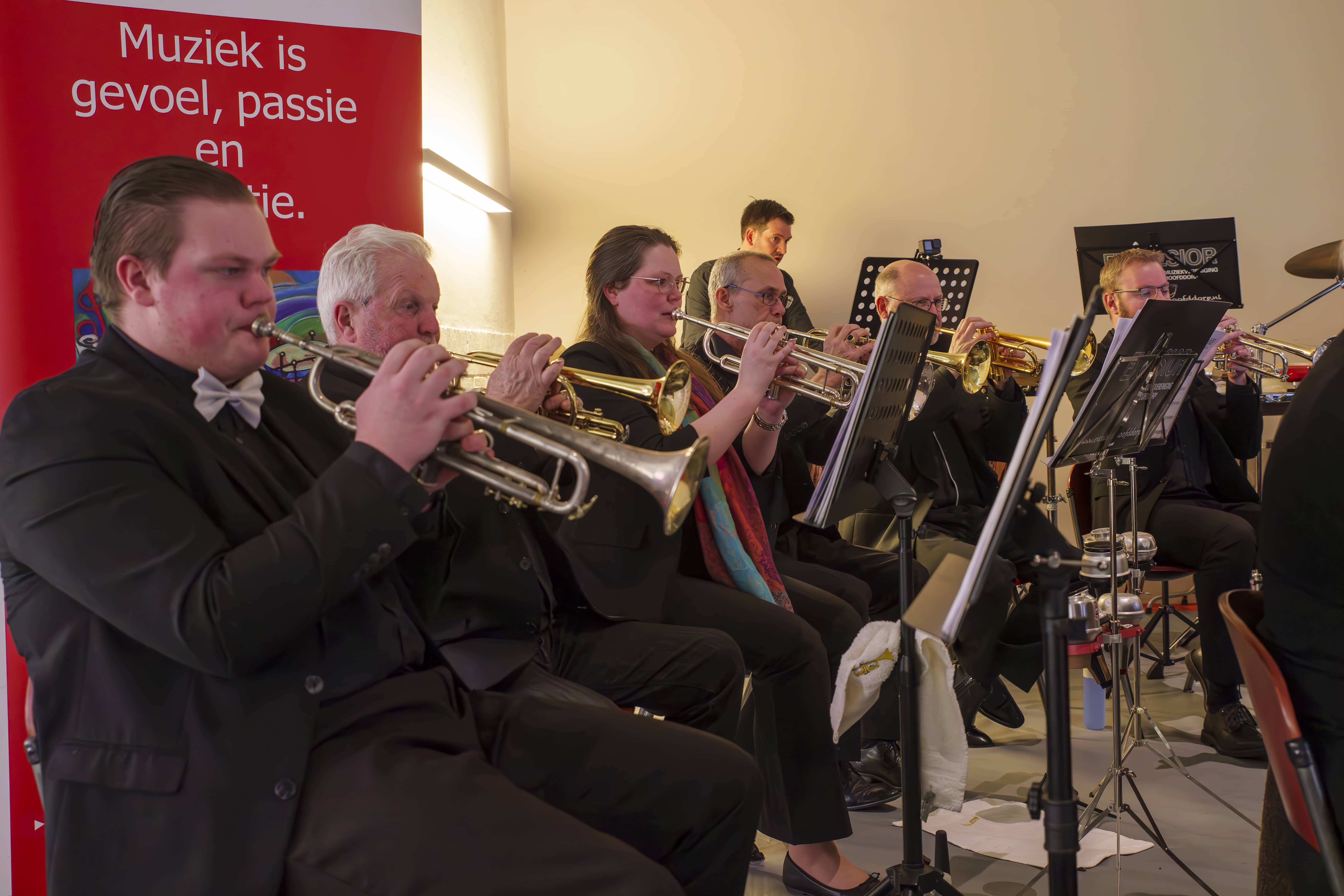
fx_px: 1494
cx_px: 672
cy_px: 448
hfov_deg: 48.4
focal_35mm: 40
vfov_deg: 33.4
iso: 1600
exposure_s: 1/30
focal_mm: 40
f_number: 5.6
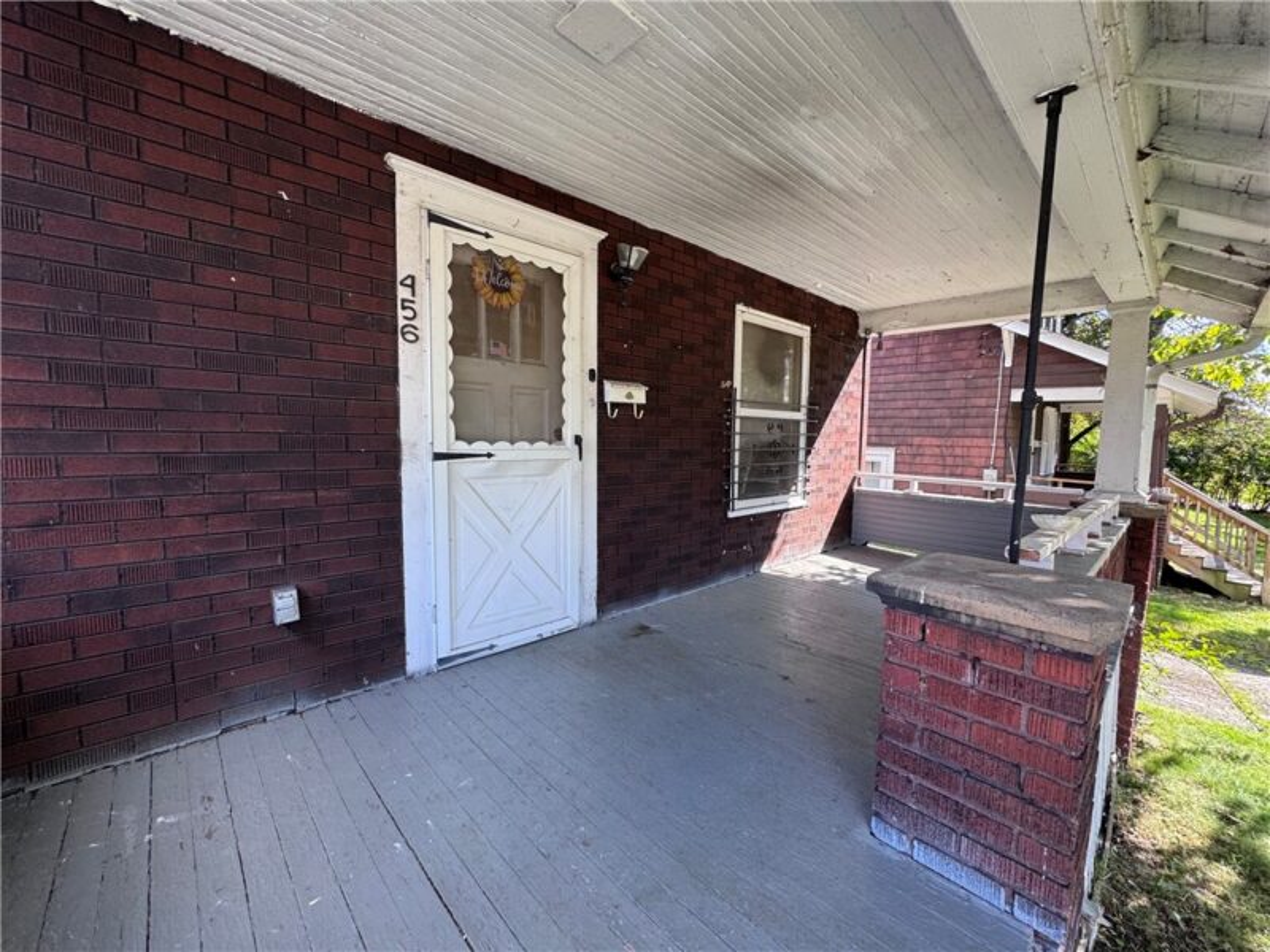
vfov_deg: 85.7
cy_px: 476
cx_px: 635
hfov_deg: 102.1
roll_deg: -1.1
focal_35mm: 14
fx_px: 514
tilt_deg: -4.7
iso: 40
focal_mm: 2.22
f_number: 2.2
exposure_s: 1/128
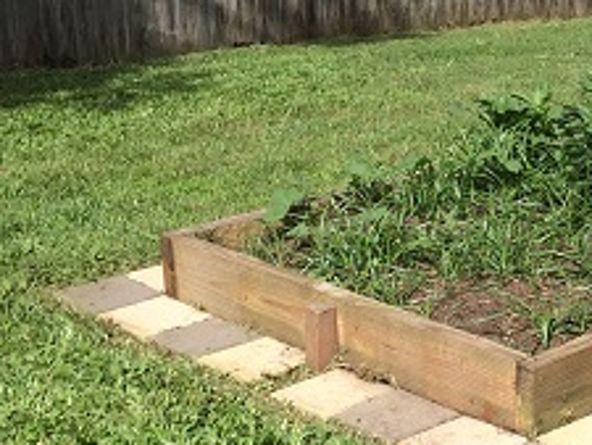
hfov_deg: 22.0
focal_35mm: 84
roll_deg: -2.4
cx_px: 659
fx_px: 1437
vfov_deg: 17.5
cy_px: 327
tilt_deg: -19.8
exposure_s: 1/1786
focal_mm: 4.15
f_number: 2.2
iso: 32
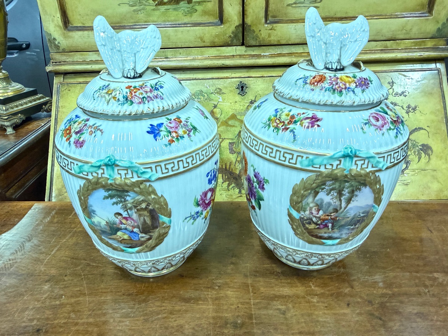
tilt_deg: -27.5
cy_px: 168
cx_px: 224
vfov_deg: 56.8
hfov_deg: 71.6
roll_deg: +1.6
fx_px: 311
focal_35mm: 24
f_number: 2.2
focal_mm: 2.22
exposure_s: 1/35
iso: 1600
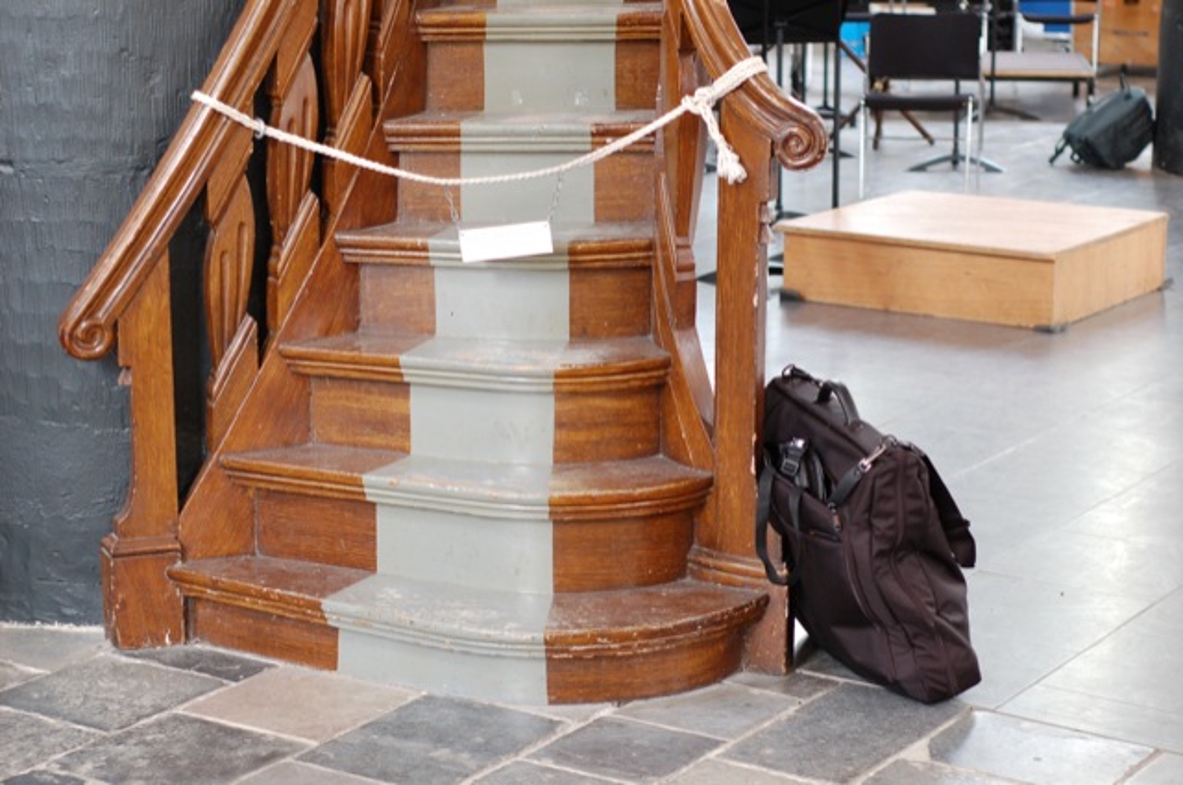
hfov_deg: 27.0
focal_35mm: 75
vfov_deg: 18.1
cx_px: 592
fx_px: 2461
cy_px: 392
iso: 400
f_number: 3.2
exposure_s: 1/40
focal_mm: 50
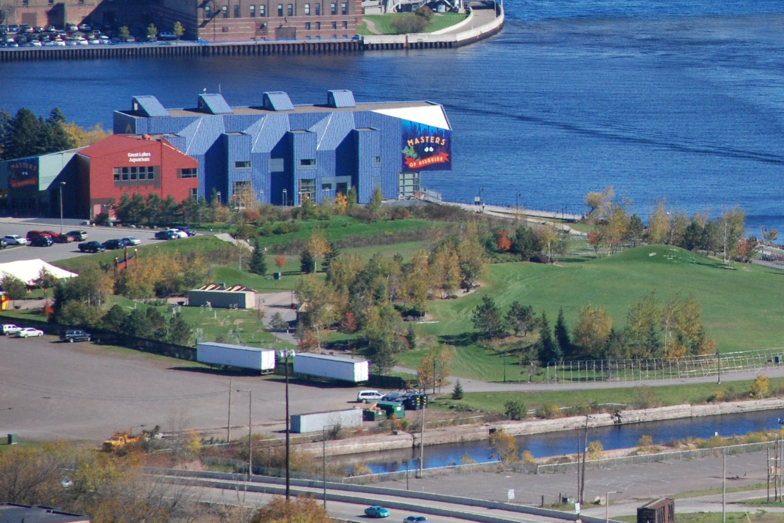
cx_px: 802
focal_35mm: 431
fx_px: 9387
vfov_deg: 3.2
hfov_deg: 4.8
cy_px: -14
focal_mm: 135
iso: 400
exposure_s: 1/1000
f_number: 8
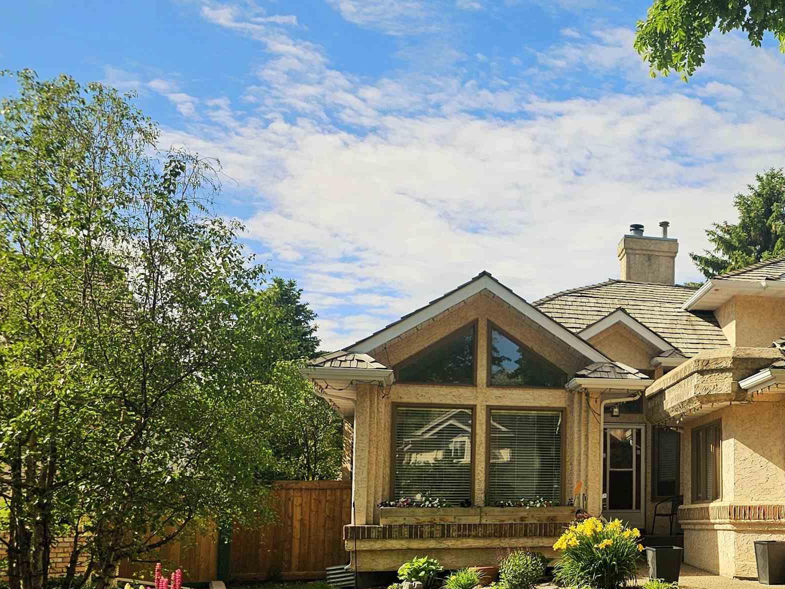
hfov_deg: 38.5
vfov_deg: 31.7
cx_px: 740
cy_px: 424
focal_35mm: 45
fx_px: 1021
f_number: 1.7
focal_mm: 6.3
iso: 10
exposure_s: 1/812
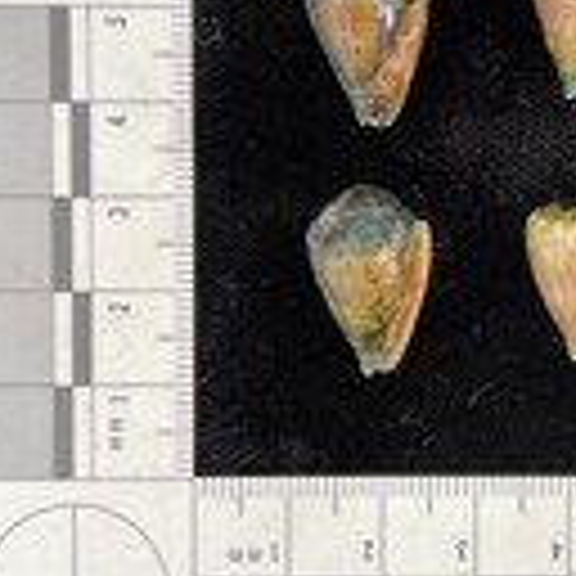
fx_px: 1318
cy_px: 209
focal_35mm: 70
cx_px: 544
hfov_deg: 23.8
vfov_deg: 24.6
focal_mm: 3
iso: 40
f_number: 1.8
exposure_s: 1/60
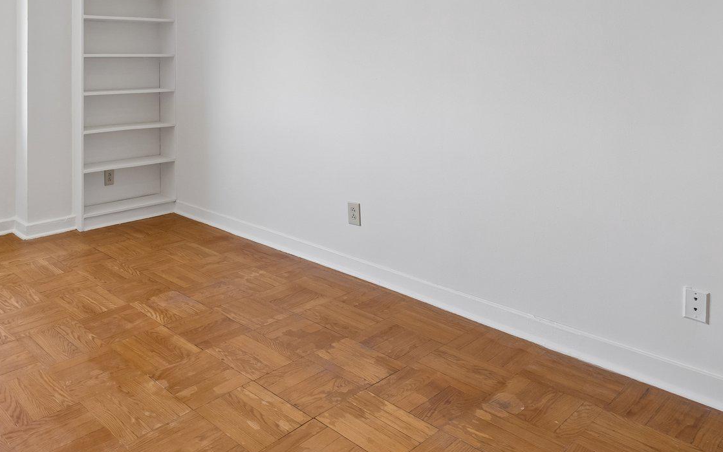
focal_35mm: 28
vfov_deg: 41.0
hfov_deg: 62.8
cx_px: 184
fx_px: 552
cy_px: 42
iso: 250
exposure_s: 1/20
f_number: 8
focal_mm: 10
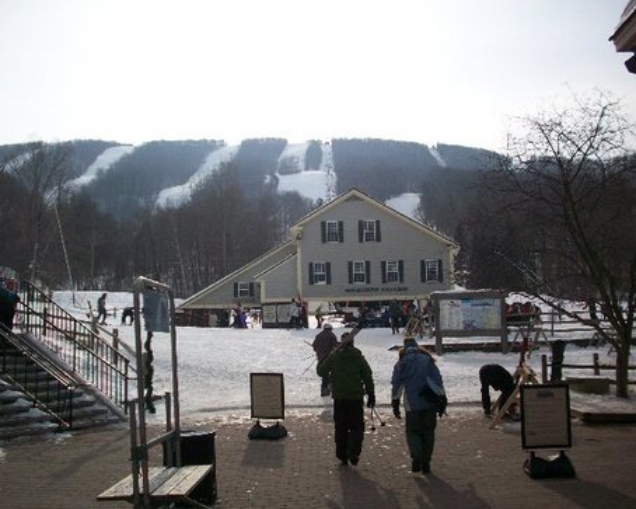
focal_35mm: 39
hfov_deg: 46.9
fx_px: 734
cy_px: 252
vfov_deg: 38.2
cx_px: 321
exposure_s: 1/759
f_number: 5.6
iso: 80
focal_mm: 6.2
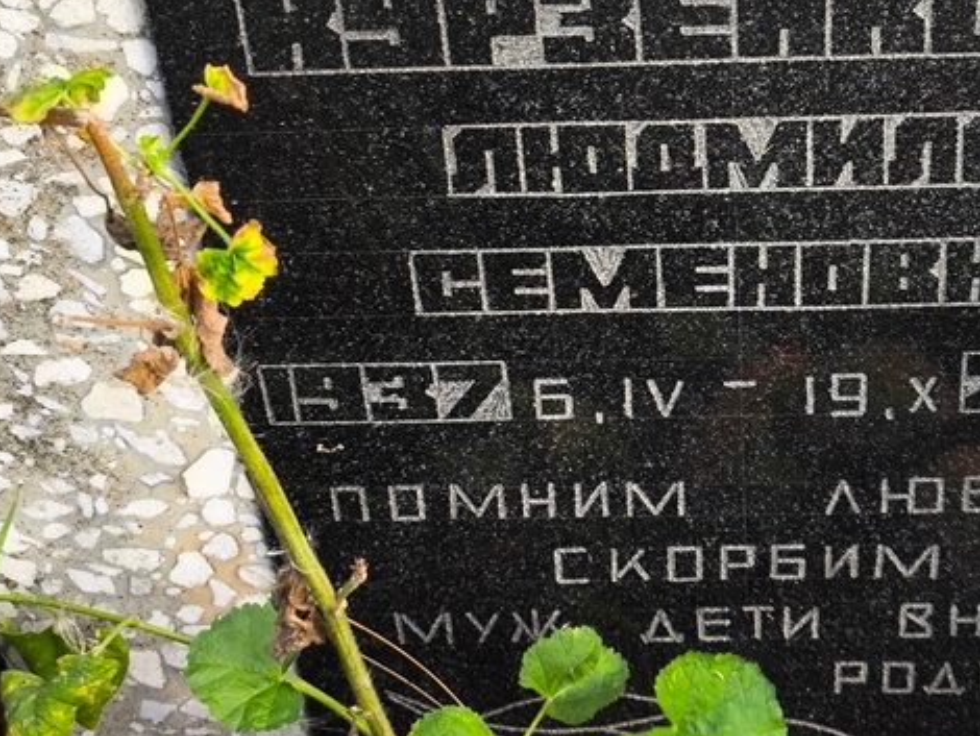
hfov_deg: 22.9
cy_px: 179
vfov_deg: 17.3
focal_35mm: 85
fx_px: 2408
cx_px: 622
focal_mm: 4.71
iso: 50
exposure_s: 1/131
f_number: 1.7
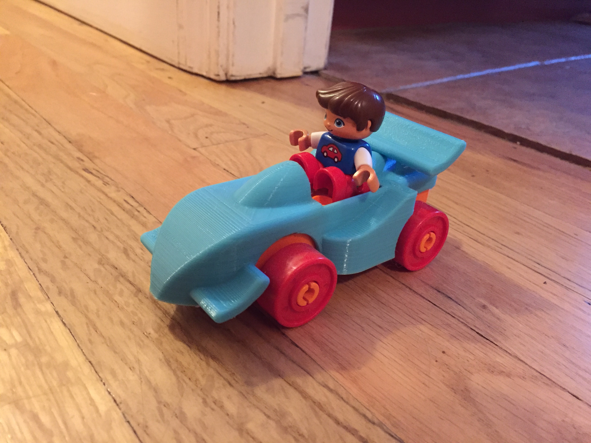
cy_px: 222
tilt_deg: -29.2
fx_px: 495
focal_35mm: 29
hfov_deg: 61.7
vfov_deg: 48.2
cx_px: 296
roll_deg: -6.0
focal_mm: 4.15
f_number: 2.2
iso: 400
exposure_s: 1/15
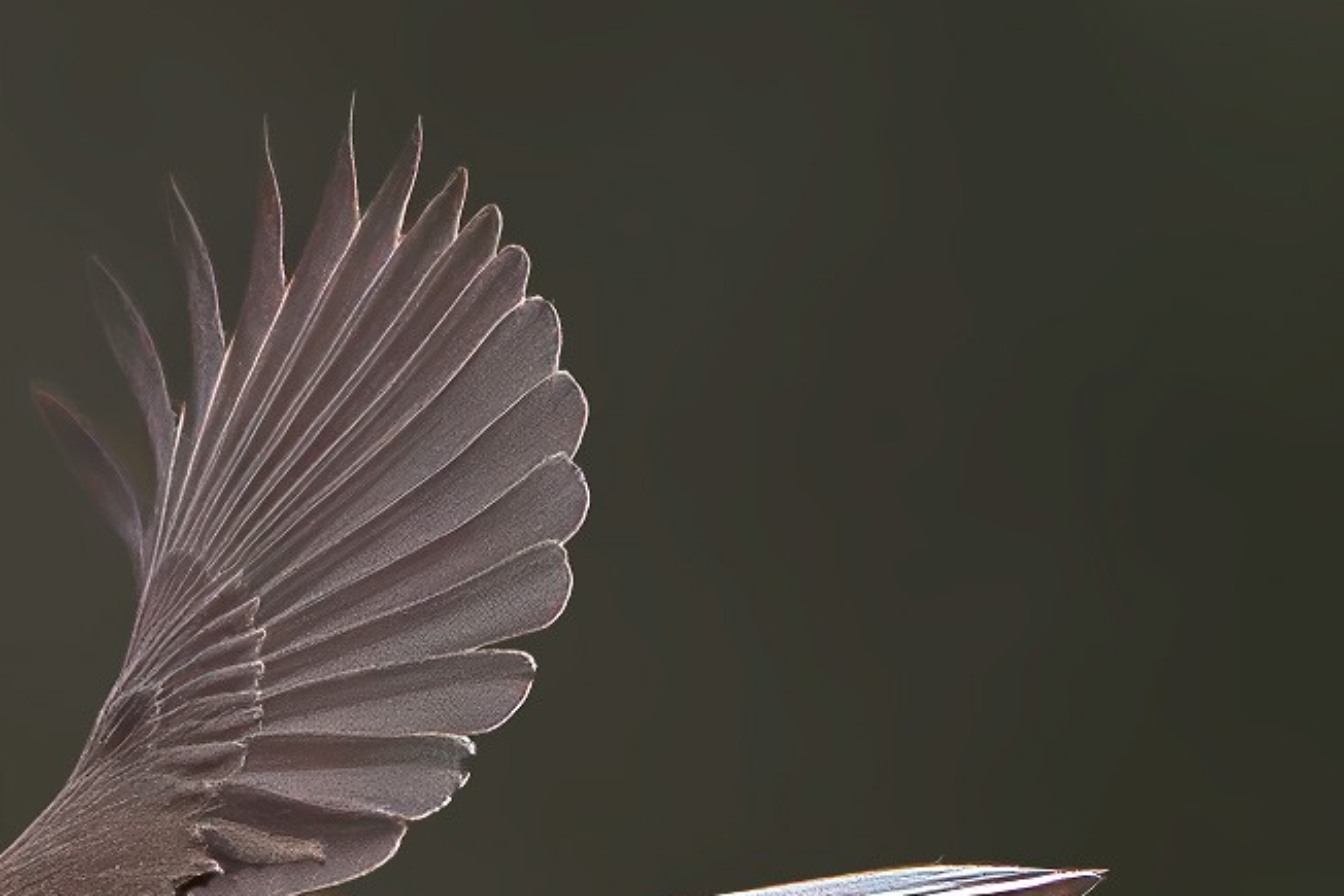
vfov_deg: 1.1
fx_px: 46151
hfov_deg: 1.7
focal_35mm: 1236
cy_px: 921
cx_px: -52
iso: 2500
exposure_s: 1/5000
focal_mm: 420
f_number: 5.6
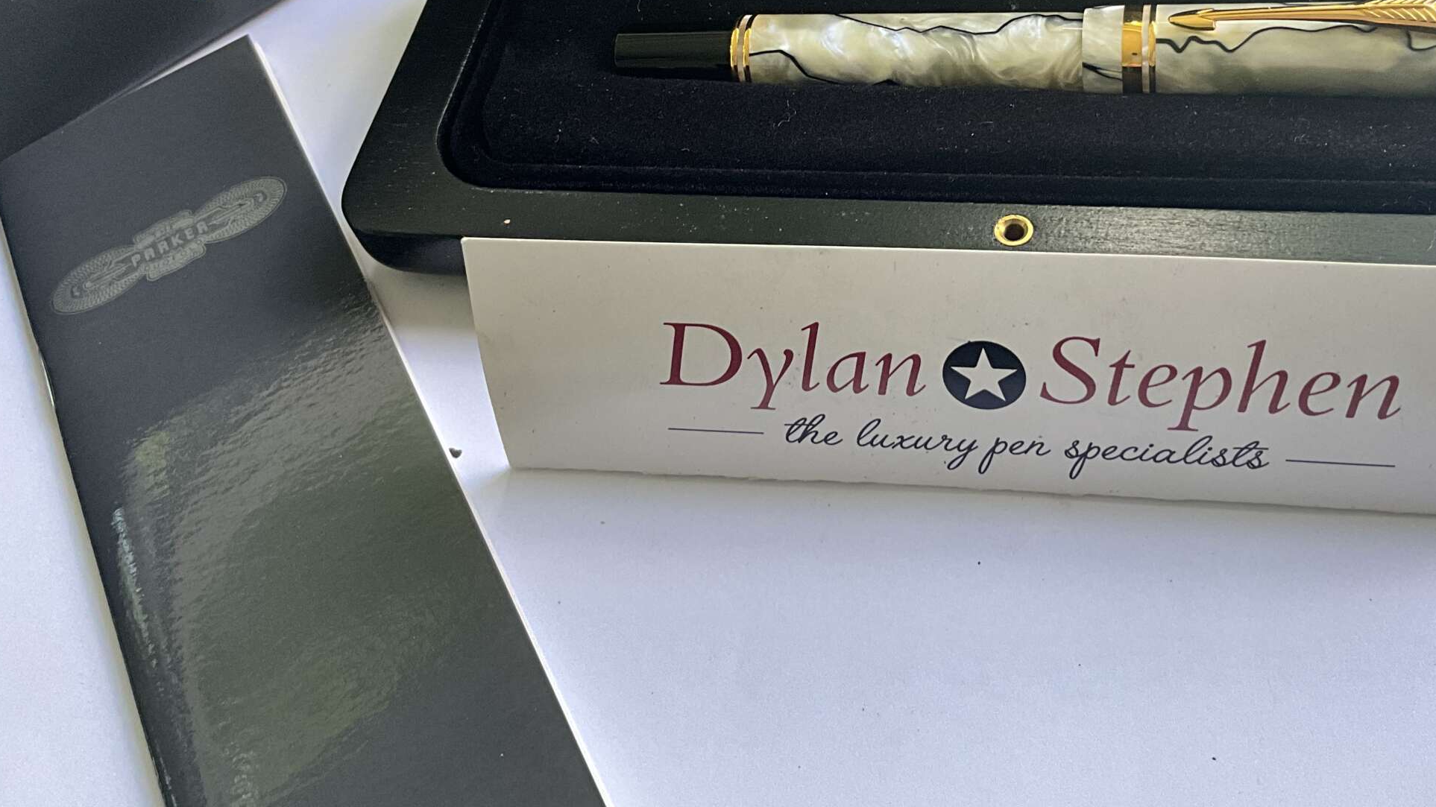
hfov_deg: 47.8
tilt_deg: -51.2
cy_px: 145
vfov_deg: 27.7
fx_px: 1599
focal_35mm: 42
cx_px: 922
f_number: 1.8
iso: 64
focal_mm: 3
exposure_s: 1/104
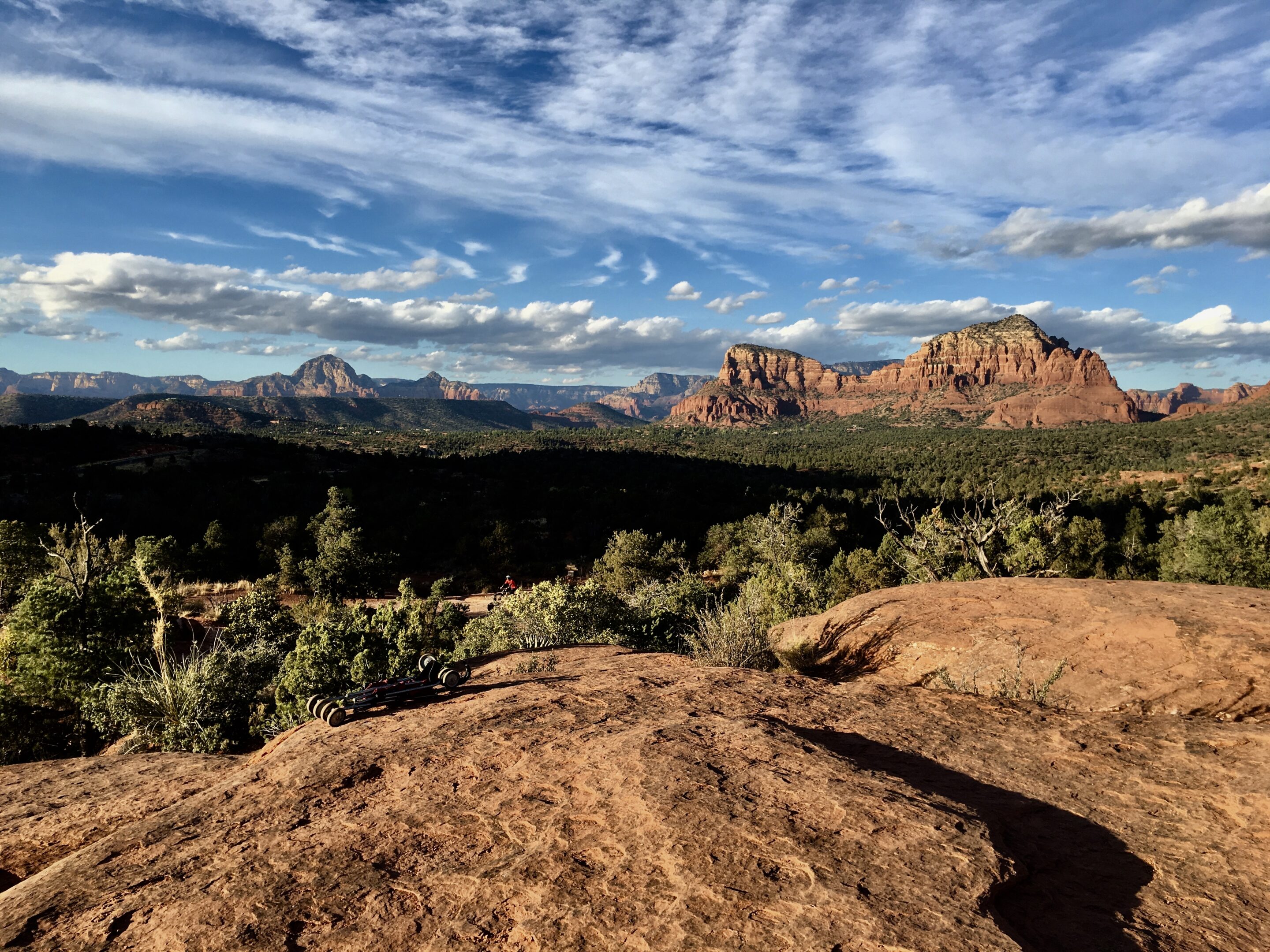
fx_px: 1064
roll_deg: -1.8
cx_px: 635
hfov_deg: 61.7
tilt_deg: -2.4
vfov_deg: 48.2
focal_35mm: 29
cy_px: 476
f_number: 2.2
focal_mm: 4.15
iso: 25
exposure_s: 1/818
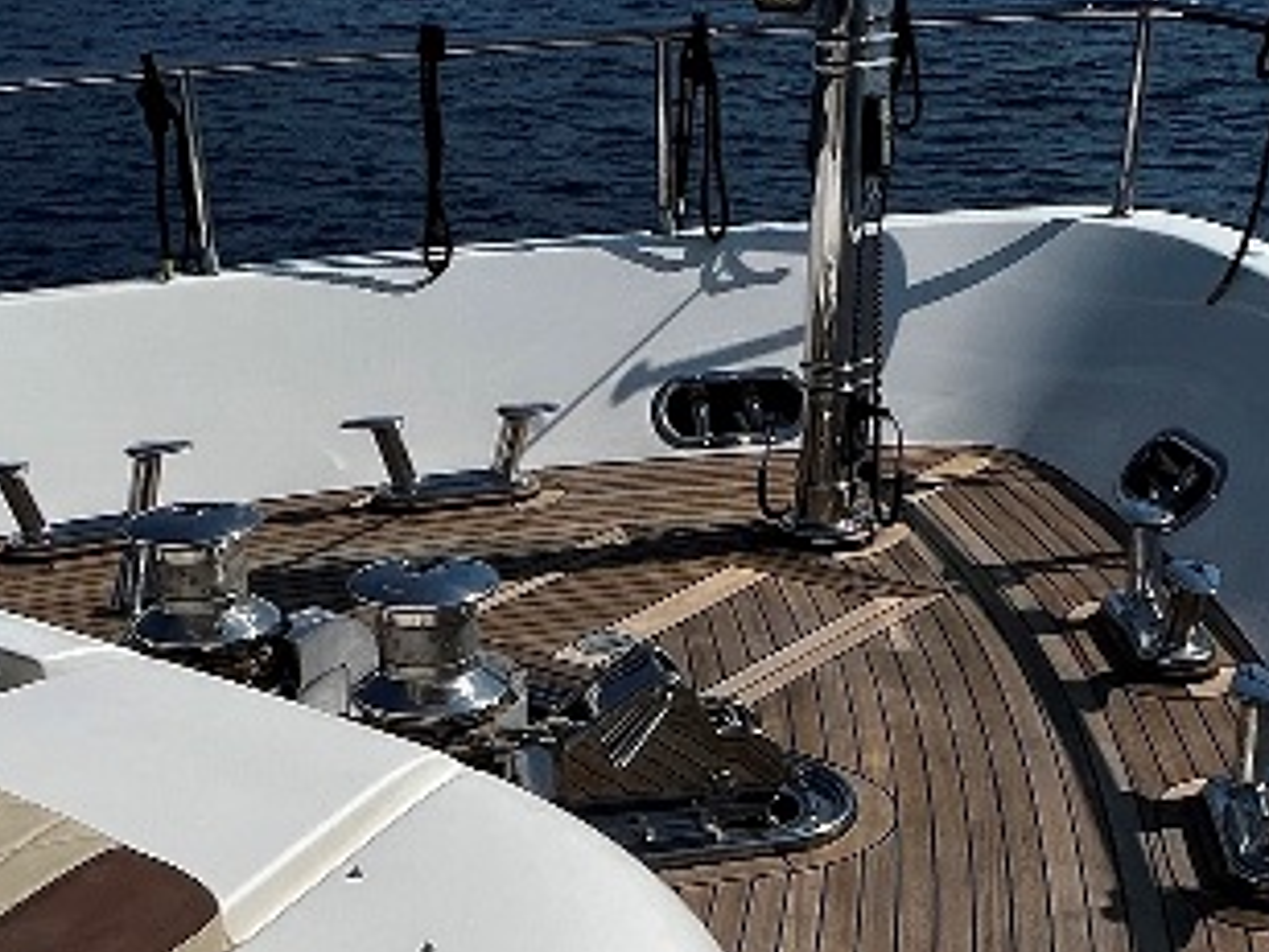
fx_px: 1870
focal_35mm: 51
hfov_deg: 37.5
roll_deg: +2.4
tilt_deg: -32.6
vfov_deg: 25.9
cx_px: 569
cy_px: 1107
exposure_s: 1/6494
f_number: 1.8
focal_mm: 1.57
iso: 40
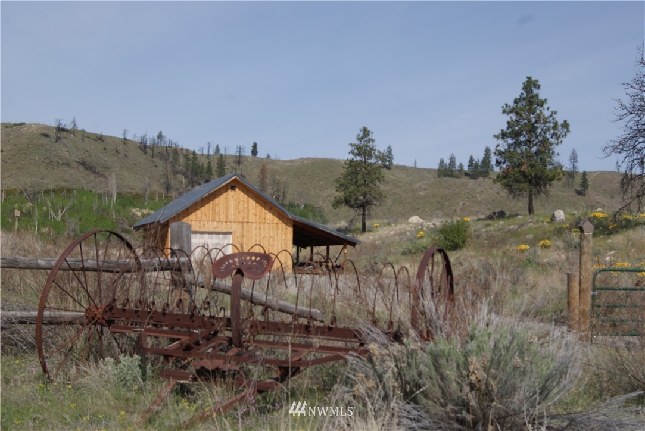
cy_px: 216
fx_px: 807
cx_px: 322
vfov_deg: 29.9
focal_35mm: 45
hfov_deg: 43.6
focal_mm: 30
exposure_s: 1/250
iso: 100
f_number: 11
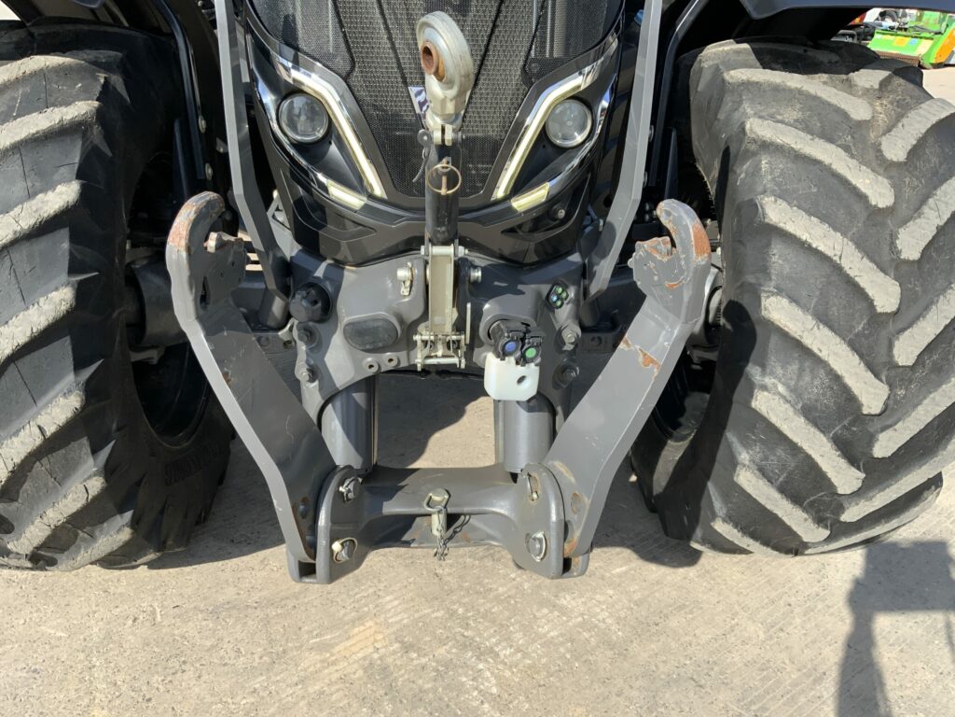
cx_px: 478
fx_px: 800
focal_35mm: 29
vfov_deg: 48.2
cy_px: 358
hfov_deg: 61.7
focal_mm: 3
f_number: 1.8
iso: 16
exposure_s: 1/912
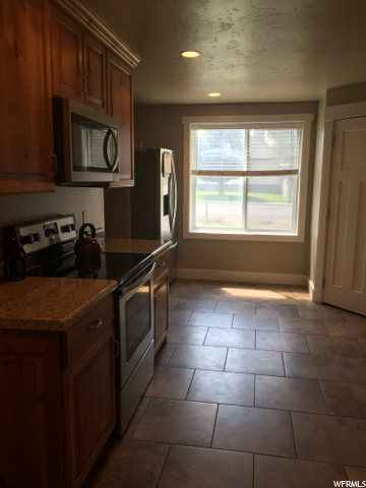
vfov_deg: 61.7
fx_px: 409
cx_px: 183
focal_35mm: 29
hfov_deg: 48.2
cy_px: 244
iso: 25
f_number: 2.2
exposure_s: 1/60
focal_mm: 4.15
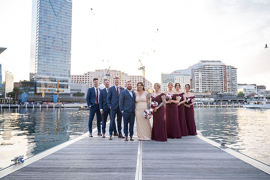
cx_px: 135
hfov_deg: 65.1
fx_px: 212
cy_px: 90
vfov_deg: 46.1
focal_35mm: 28
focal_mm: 28
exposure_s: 1/200
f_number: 2.8
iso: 800
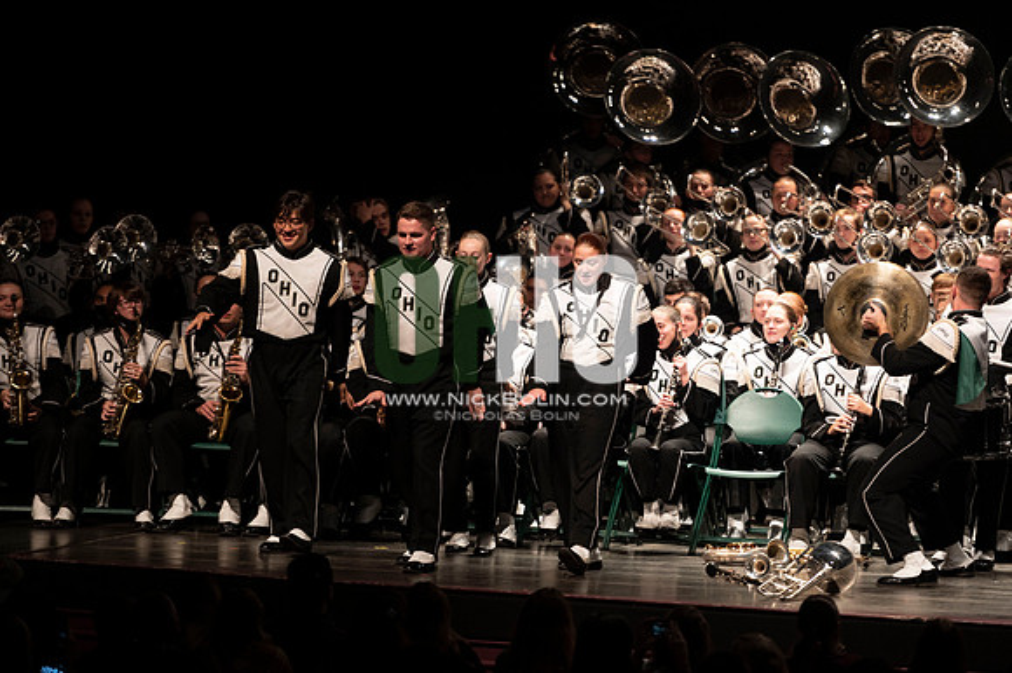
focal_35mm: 200
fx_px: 5619
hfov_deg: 10.3
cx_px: 506
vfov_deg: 6.9
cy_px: 336
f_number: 2.8
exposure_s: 1/500
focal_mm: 200
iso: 2500
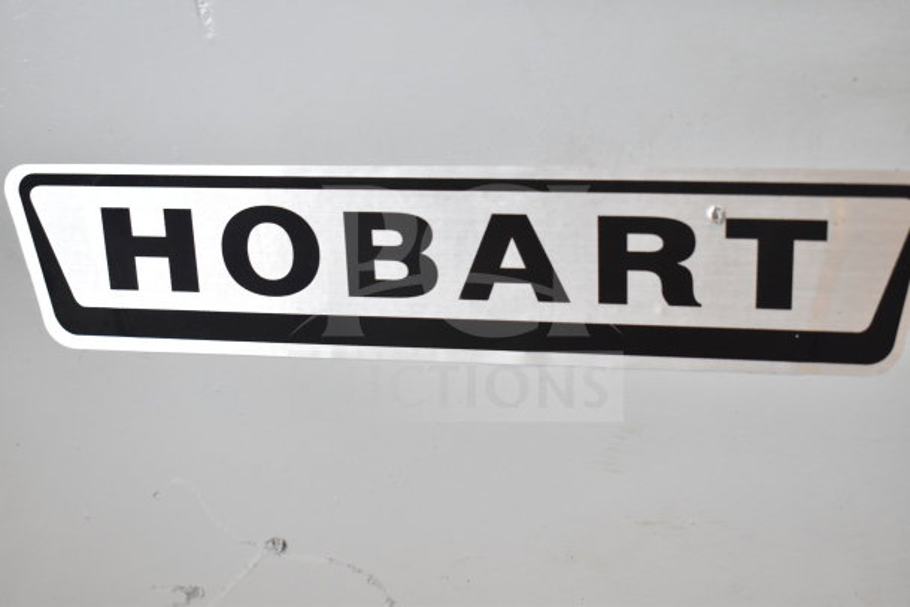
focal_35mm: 57
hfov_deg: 35.0
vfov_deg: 23.8
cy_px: 304
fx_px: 1441
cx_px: 455
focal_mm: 38
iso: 900
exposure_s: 1/60
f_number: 4.8
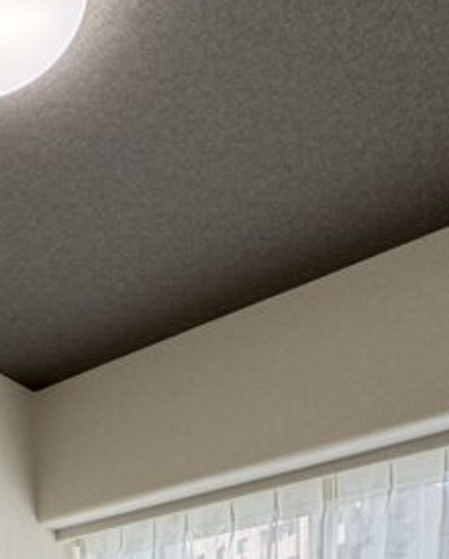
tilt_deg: -2.6
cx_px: 6
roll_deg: +1.2
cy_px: 824
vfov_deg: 26.9
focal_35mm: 51
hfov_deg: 28.1
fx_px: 845
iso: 64
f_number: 2.2
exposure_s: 1/99
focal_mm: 2.22
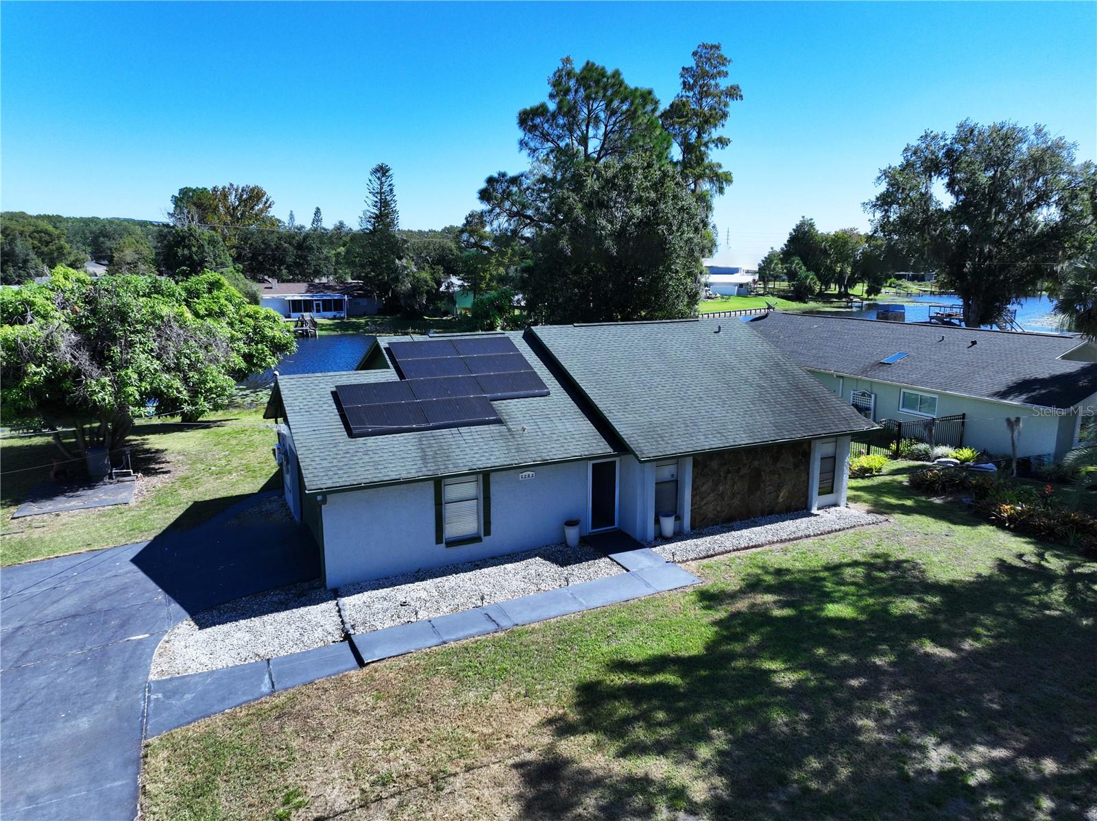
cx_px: 548
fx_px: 760
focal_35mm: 24
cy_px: 410
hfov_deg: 71.6
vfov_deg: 56.8
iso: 100
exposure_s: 1/320
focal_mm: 12.29
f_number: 3.2
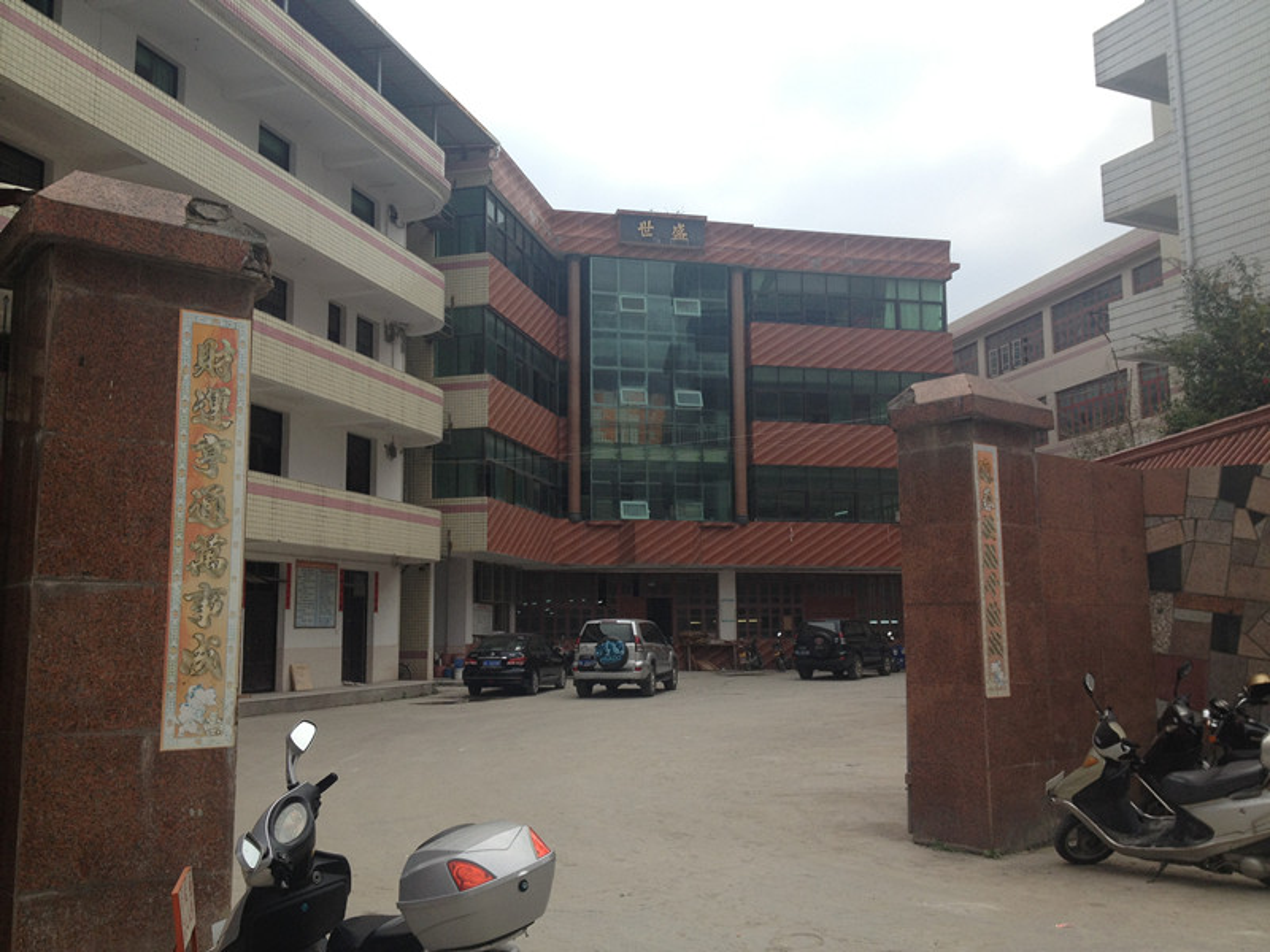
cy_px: 476
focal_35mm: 35
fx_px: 1284
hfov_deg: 52.6
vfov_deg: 40.7
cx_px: 635
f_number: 2.4
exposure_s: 1/497
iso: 64
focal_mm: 4.28
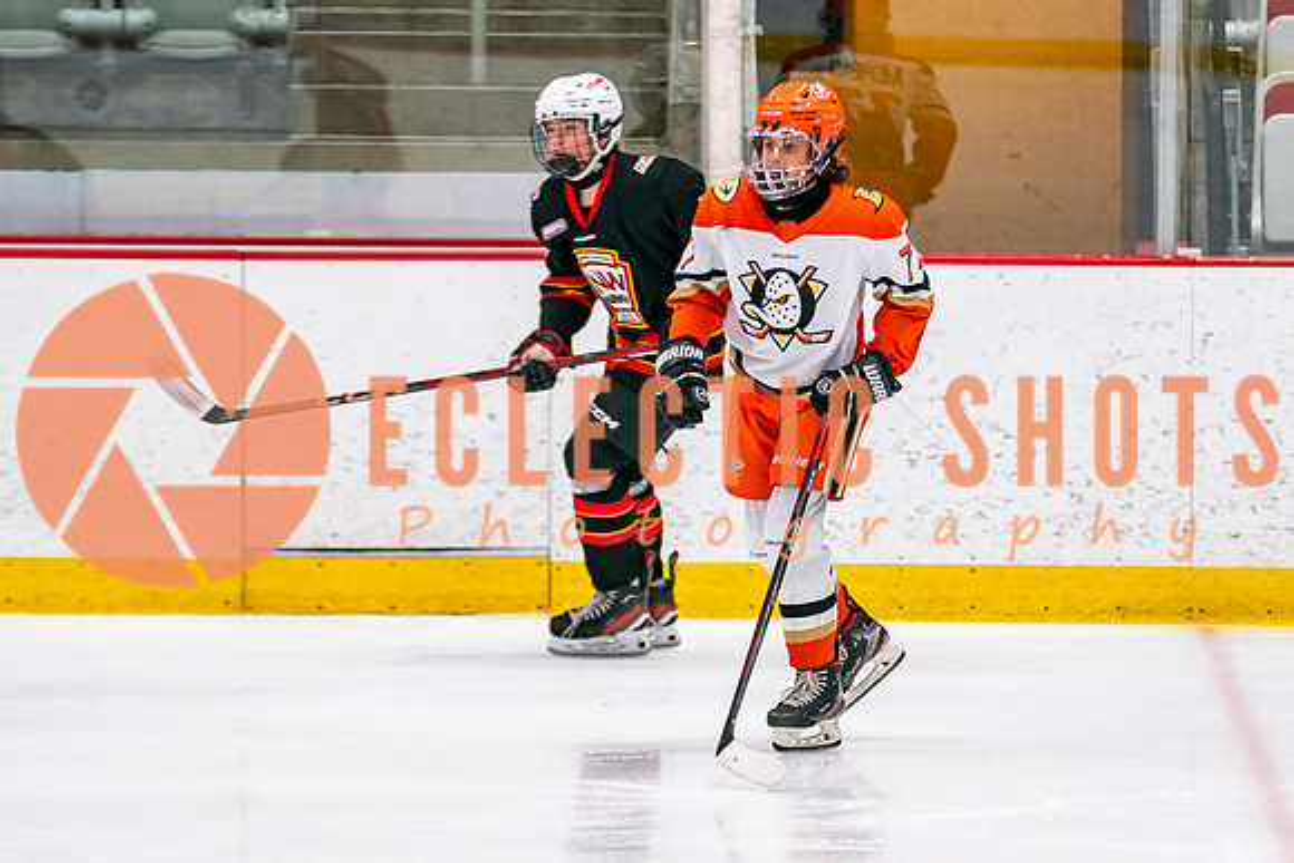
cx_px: 779
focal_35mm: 284
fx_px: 10202
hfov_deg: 7.3
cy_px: 555
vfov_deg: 4.8
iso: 800
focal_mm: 142
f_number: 2.8
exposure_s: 1/640
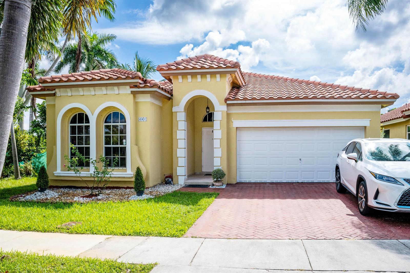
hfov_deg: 73.8
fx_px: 273
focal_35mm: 24
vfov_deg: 53.1
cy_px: 136
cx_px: 205
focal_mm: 24
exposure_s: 1/800
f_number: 8
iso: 400
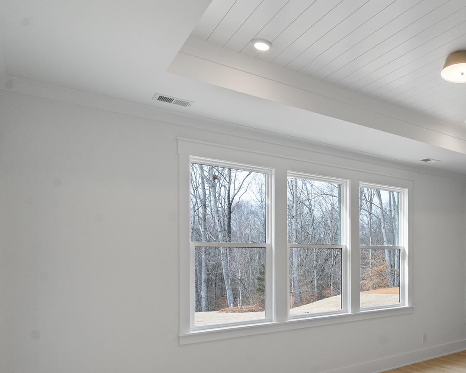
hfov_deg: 54.0
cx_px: 423
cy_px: 272
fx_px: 386
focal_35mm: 28
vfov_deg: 49.8
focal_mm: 16
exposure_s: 1/60
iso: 1250
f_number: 8
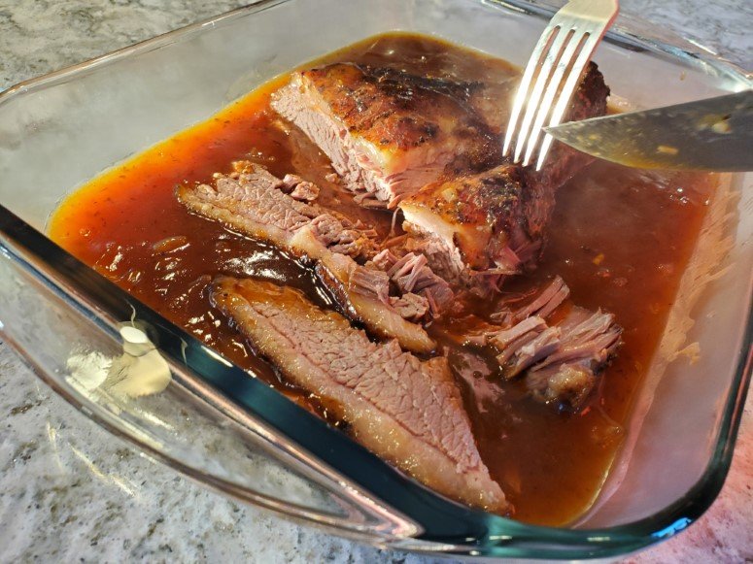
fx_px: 565
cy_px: 282
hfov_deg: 67.3
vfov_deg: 53.1
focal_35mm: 26
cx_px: 376
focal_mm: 4.3
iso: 200
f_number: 2.4
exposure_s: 1/39
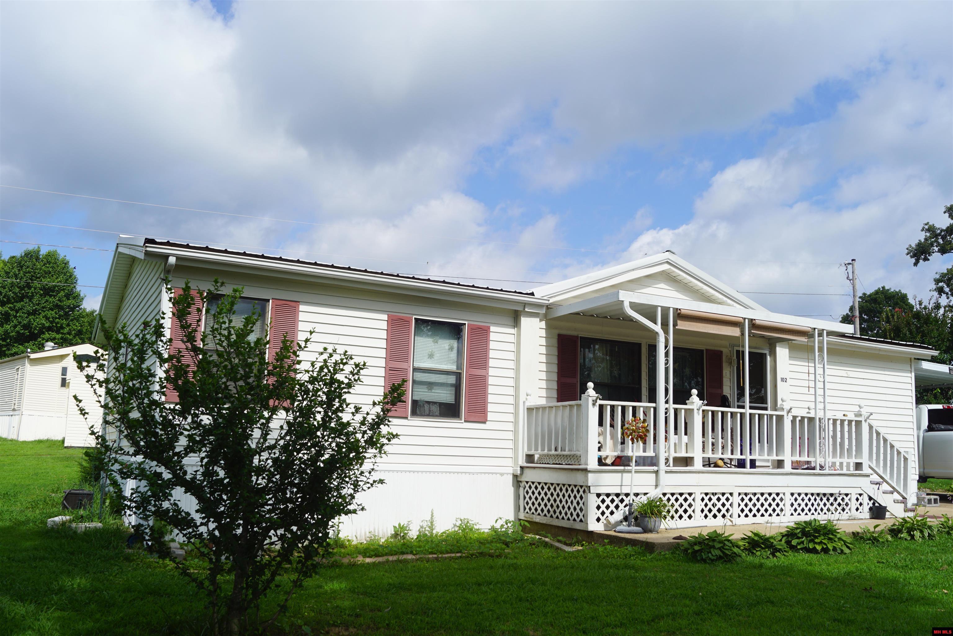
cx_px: 476
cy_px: 318
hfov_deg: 61.9
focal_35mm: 30
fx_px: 794
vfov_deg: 43.6
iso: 100
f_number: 10
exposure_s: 1/200
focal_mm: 20
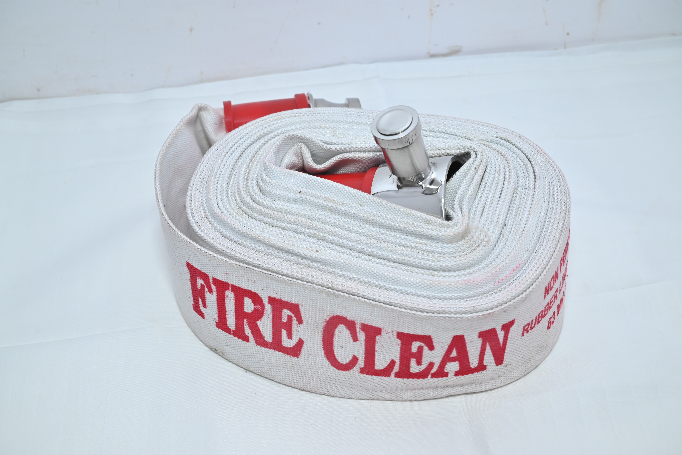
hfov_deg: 41.1
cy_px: 228
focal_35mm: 48
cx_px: 341
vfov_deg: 28.1
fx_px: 910
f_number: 7.1
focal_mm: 48
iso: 500
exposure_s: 1/200
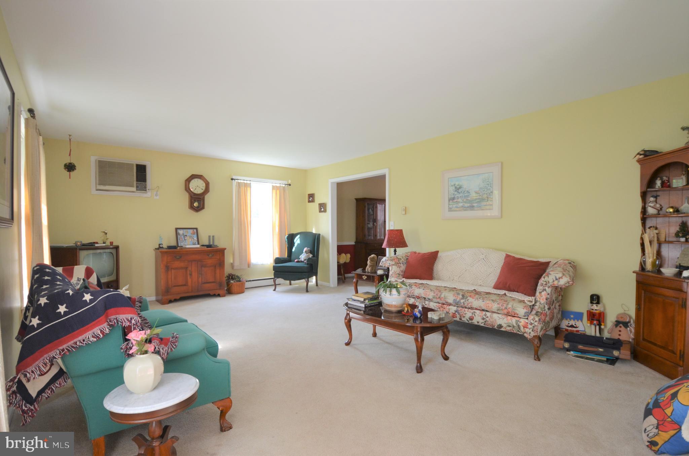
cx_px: 344
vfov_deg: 69.4
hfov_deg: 92.6
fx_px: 329
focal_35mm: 17
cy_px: 228
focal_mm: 11.5
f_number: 4.5
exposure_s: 1/80
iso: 400
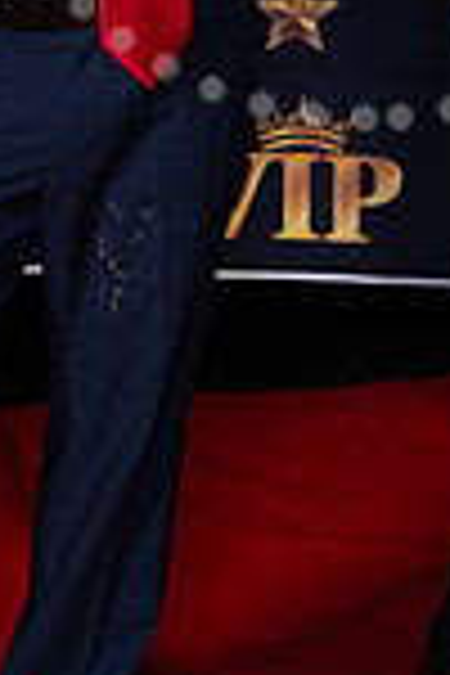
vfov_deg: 11.0
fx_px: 3375
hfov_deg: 7.6
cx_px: 364
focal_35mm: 180
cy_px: -297
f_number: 8
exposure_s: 1/125
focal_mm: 60
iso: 320
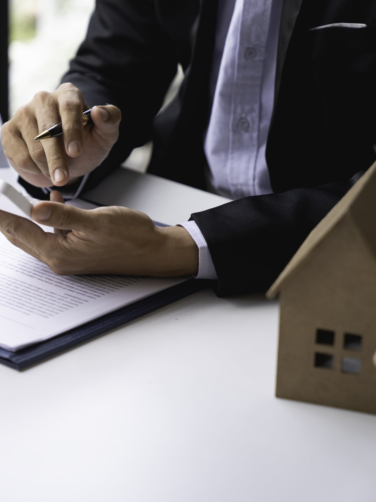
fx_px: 1477
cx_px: 3
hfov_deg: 14.3
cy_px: 253
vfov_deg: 19.3
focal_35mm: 102
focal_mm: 70
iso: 200
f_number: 2.8
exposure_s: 1/320
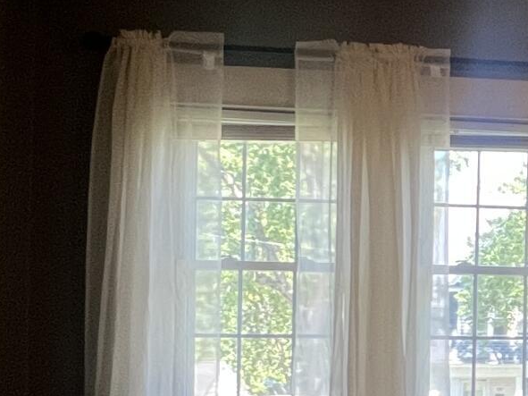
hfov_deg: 23.8
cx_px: 775
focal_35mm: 66
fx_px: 1006
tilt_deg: +0.3
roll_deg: -0.8
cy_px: 316
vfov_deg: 22.0
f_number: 1.8
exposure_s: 1/120
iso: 200
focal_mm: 1.57
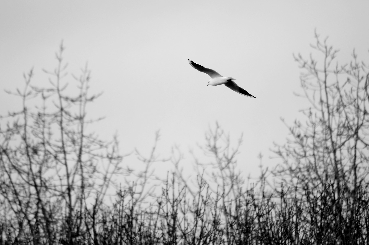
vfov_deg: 3.1
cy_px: 122
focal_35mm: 450
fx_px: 4611
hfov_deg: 4.6
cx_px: 184
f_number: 5.6
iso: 400
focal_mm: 300
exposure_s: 1/1000
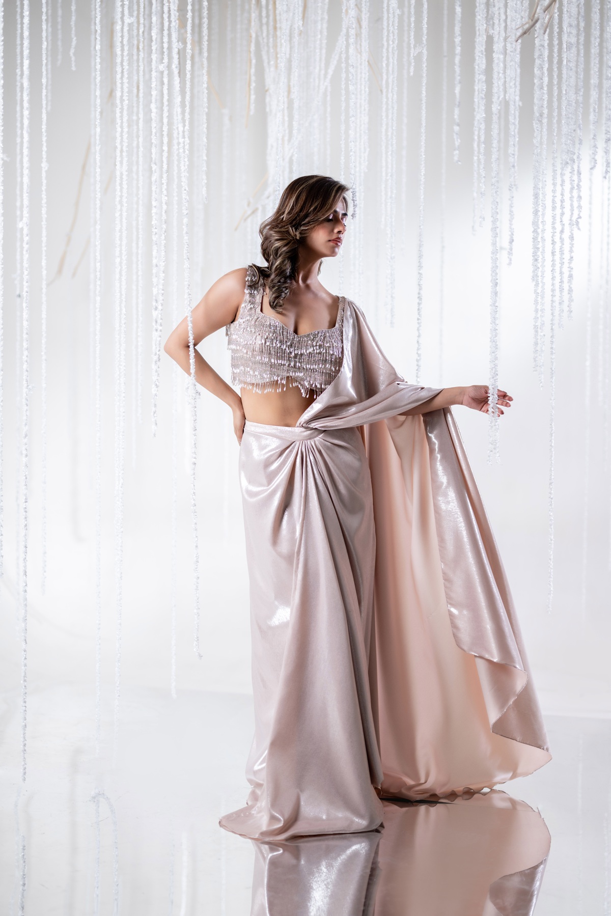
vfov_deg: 39.6
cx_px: 306
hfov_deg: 27.0
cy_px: 458
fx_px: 1272
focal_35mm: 50
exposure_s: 1/320
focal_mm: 50
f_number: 1.2
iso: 200
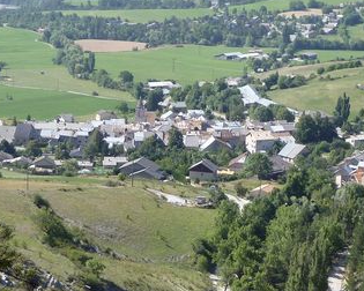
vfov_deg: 12.9
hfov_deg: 16.1
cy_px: 111
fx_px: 1282
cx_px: 246
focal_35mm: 119
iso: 80
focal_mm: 7.9
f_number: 4
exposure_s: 1/320
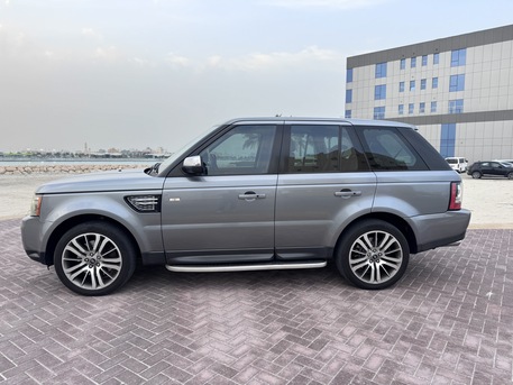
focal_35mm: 24
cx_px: 256
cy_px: 192
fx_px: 356
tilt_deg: -5.6
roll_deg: -0.2
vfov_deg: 56.8
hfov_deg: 71.6
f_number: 1.78
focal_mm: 6.76
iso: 80
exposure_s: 1/122
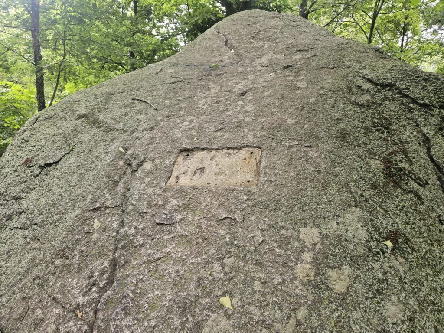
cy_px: 166
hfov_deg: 73.9
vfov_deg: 58.9
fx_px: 295
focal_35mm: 23
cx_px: 222
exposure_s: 1/180
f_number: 1.8
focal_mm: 5.4
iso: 80
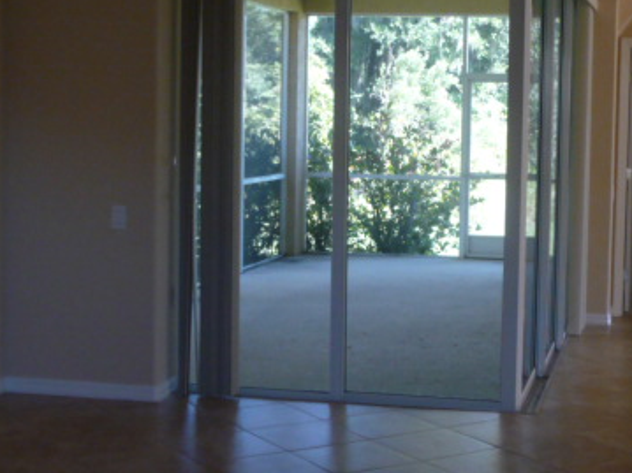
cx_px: 403
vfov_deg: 22.2
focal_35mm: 66
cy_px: 192
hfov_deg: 29.3
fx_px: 1205
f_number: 3.3
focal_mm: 4.7
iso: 200
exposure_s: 1/30
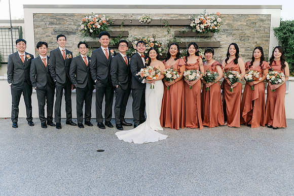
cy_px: 98
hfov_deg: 53.8
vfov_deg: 37.3
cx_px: 147
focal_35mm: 36
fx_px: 290
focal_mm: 35
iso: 100
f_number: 4
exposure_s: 1/640
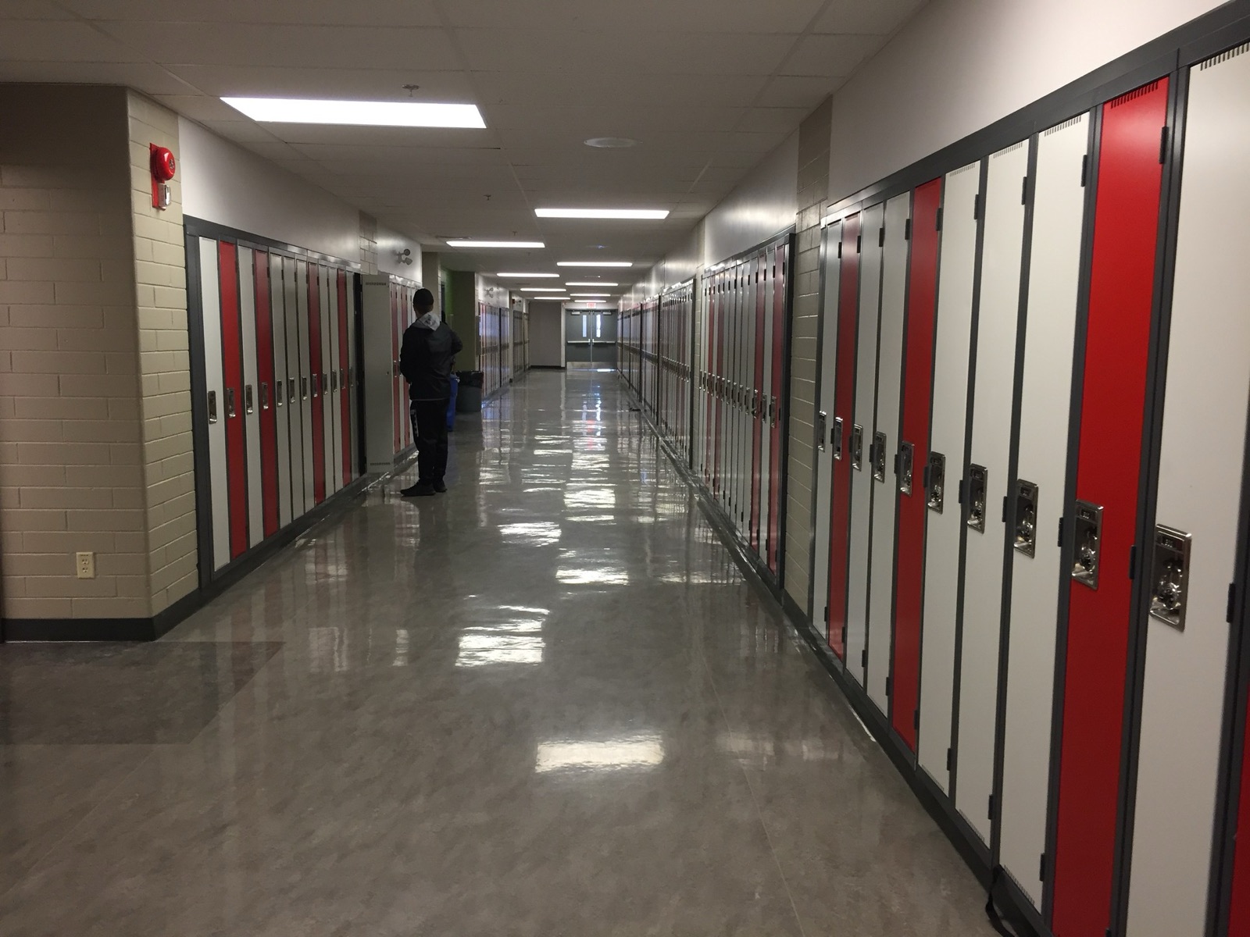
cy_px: 468
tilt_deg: -8.8
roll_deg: -1.0
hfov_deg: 61.7
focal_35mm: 29
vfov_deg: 48.2
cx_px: 625
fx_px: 1047
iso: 80
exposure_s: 1/30
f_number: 2.2
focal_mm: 4.15
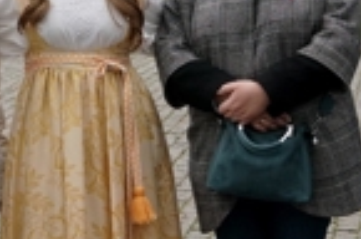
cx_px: 199
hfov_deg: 12.6
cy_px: -12
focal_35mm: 164
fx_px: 1637
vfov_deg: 8.3
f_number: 5.6
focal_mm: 21
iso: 800
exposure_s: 1/320
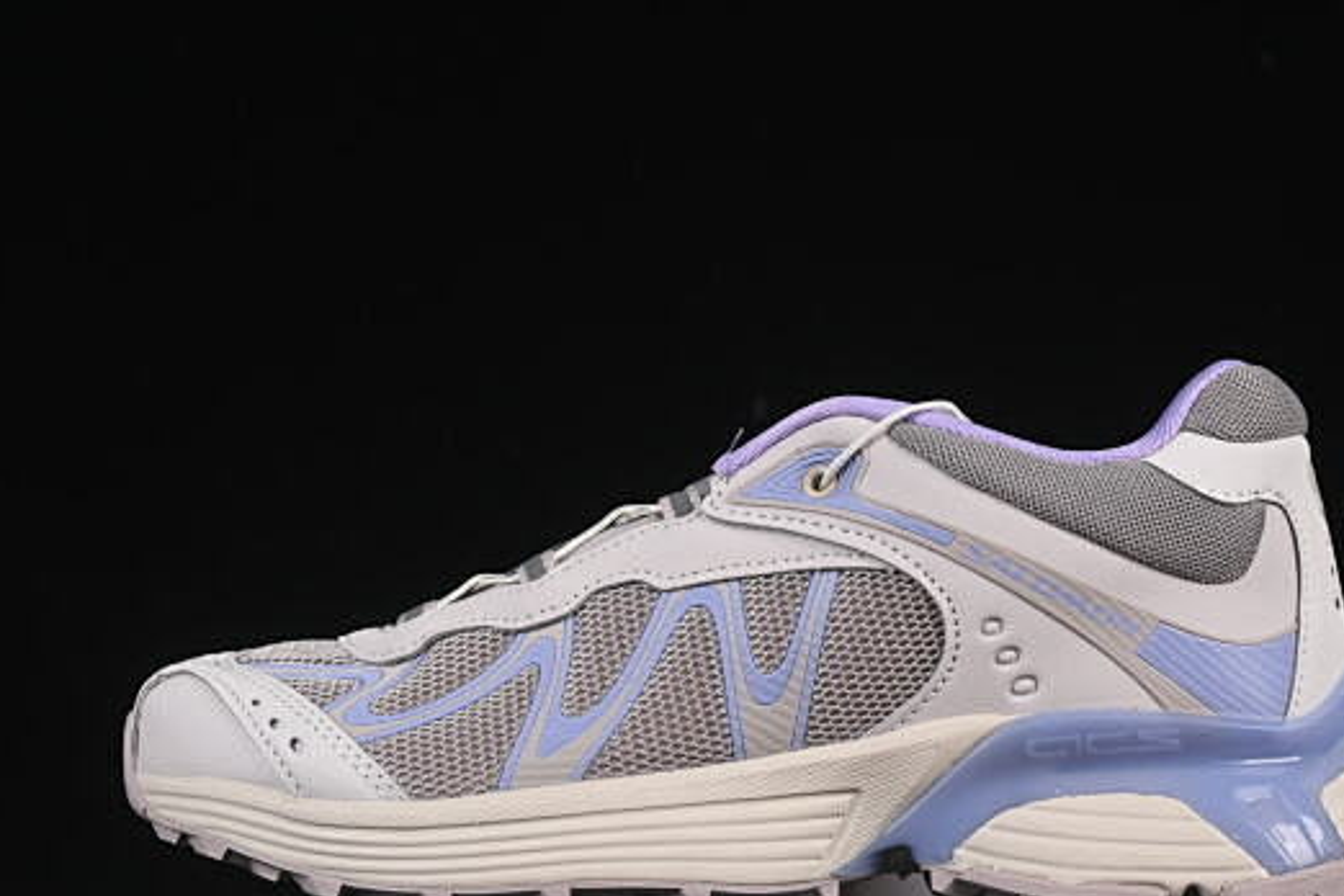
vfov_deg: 11.9
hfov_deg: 17.8
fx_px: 4293
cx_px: 808
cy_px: 496
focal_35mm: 115
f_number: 8
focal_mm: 50
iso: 160
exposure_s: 1/80
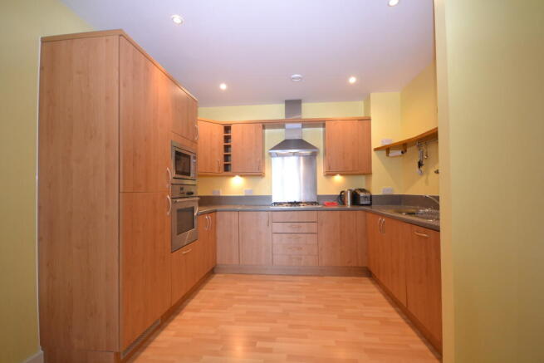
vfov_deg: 77.4
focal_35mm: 15
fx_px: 227
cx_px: 272
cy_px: 182
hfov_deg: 100.4
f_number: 4
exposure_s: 1/60
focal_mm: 10
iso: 1250
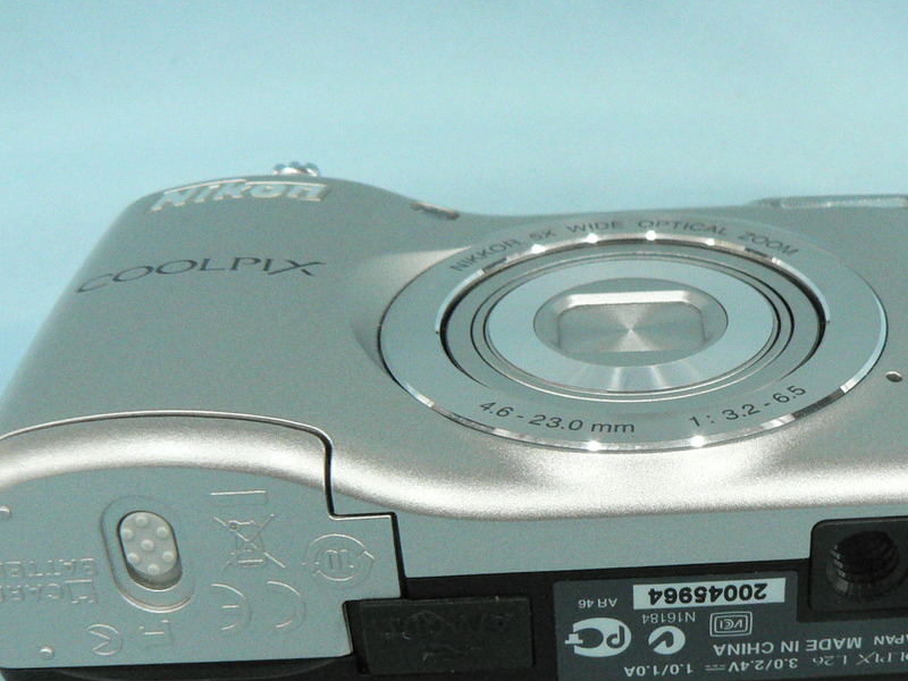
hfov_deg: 35.4
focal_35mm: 54
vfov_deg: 26.7
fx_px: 1416
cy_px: 497
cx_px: 554
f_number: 4.5
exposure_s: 1/80
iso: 400
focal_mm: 6
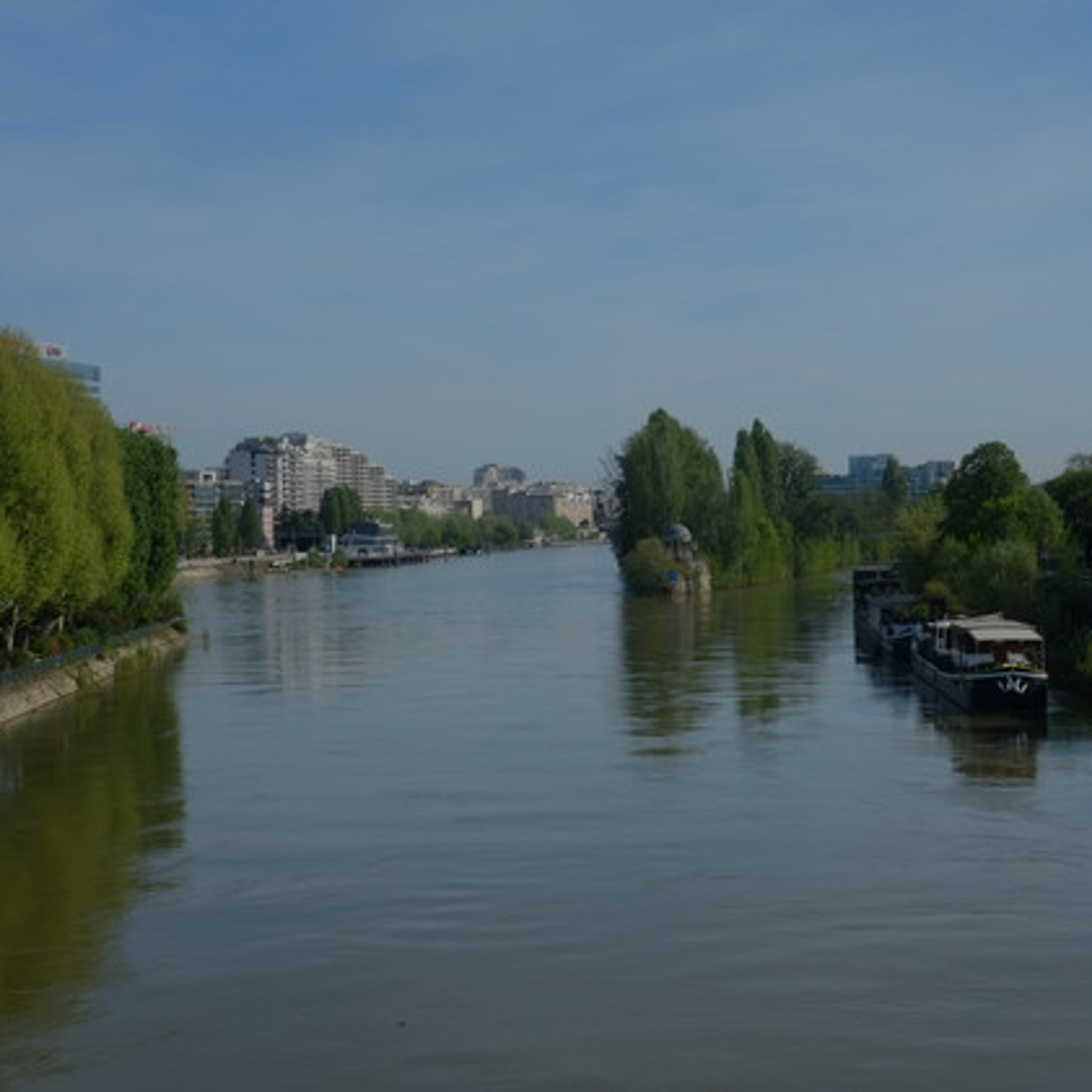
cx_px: 674
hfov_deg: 32.1
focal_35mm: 53
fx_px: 1892
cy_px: 541
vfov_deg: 32.2
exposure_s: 1/420
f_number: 13
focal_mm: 27
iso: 200
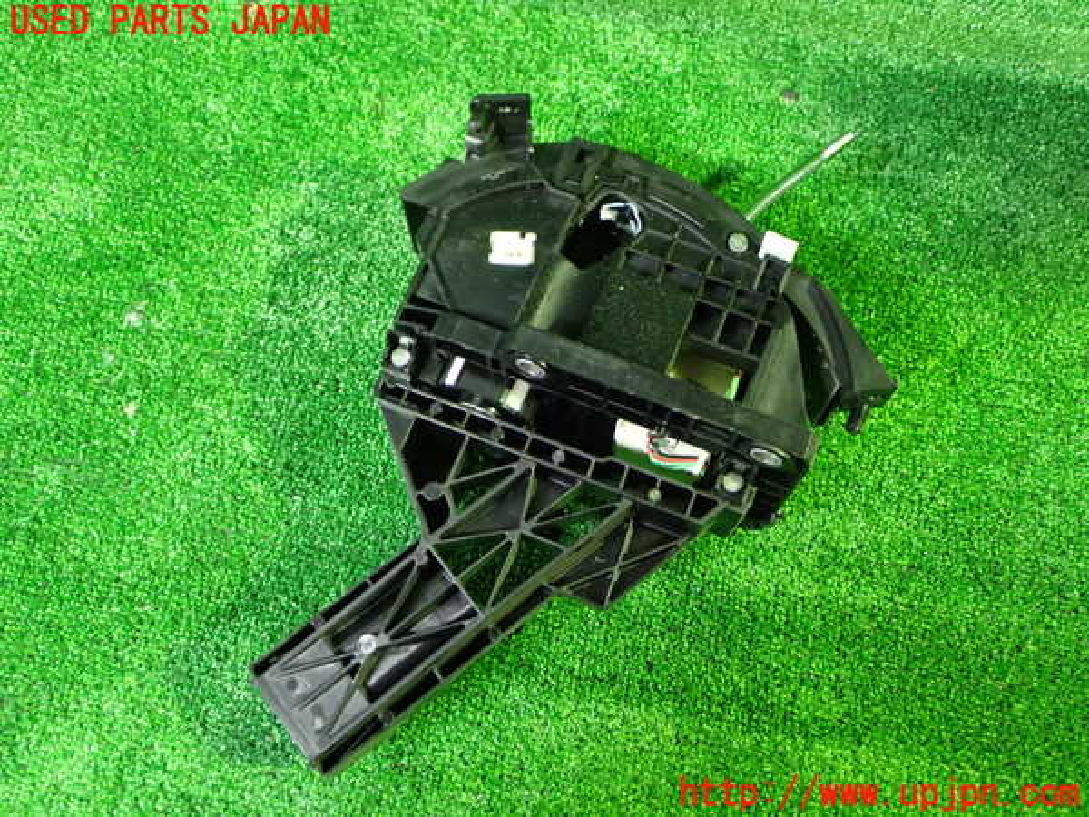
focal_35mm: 36
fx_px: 1133
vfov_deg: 39.7
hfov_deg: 51.4
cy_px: 408
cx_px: 544
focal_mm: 6.37
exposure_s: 1/20
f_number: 2.5
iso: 800
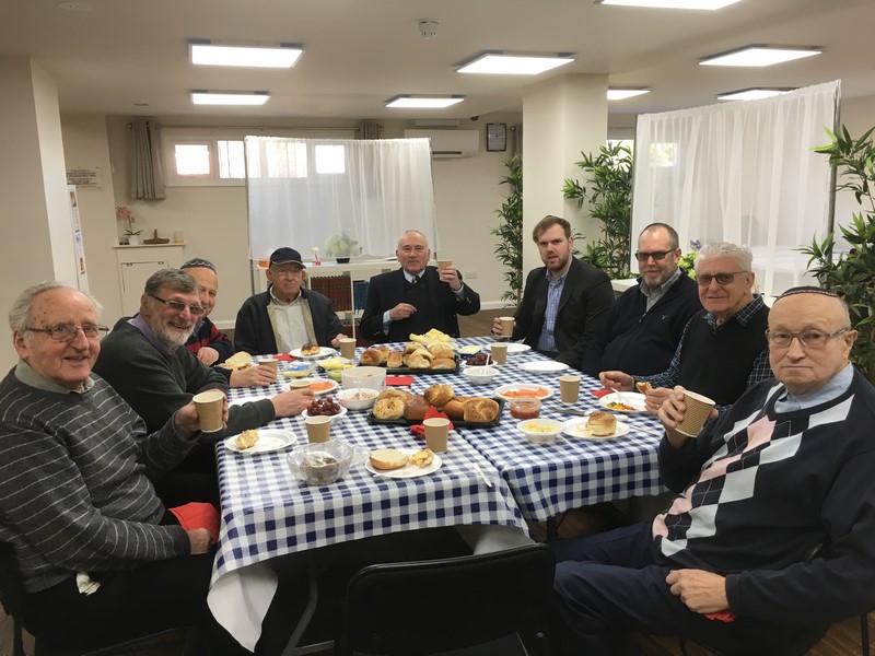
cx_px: 438
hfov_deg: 61.7
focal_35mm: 29
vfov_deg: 48.2
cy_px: 328
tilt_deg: -11.1
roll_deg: +0.9
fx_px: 733
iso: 40
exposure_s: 1/33
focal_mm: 4.15
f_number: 2.2
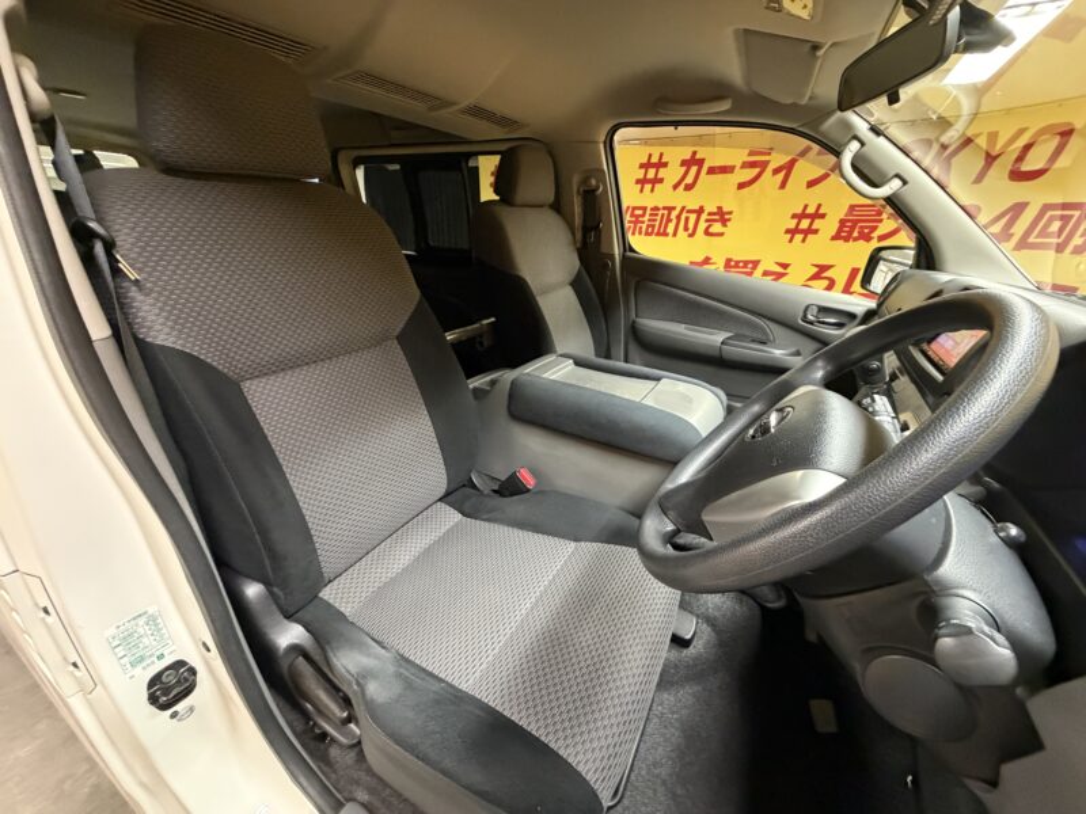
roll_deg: -1.0
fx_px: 439
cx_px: 543
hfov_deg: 102.1
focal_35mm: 14
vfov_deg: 85.7
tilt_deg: -23.2
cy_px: 407
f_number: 2.2
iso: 640
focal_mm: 2.22
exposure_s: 1/50
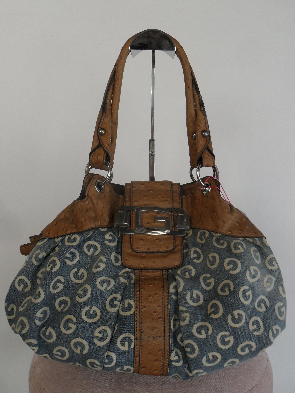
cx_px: 152
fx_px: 318
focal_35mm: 28
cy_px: 191
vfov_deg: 63.4
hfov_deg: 49.7
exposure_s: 1/90
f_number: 3.5
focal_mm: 4.9
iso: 100
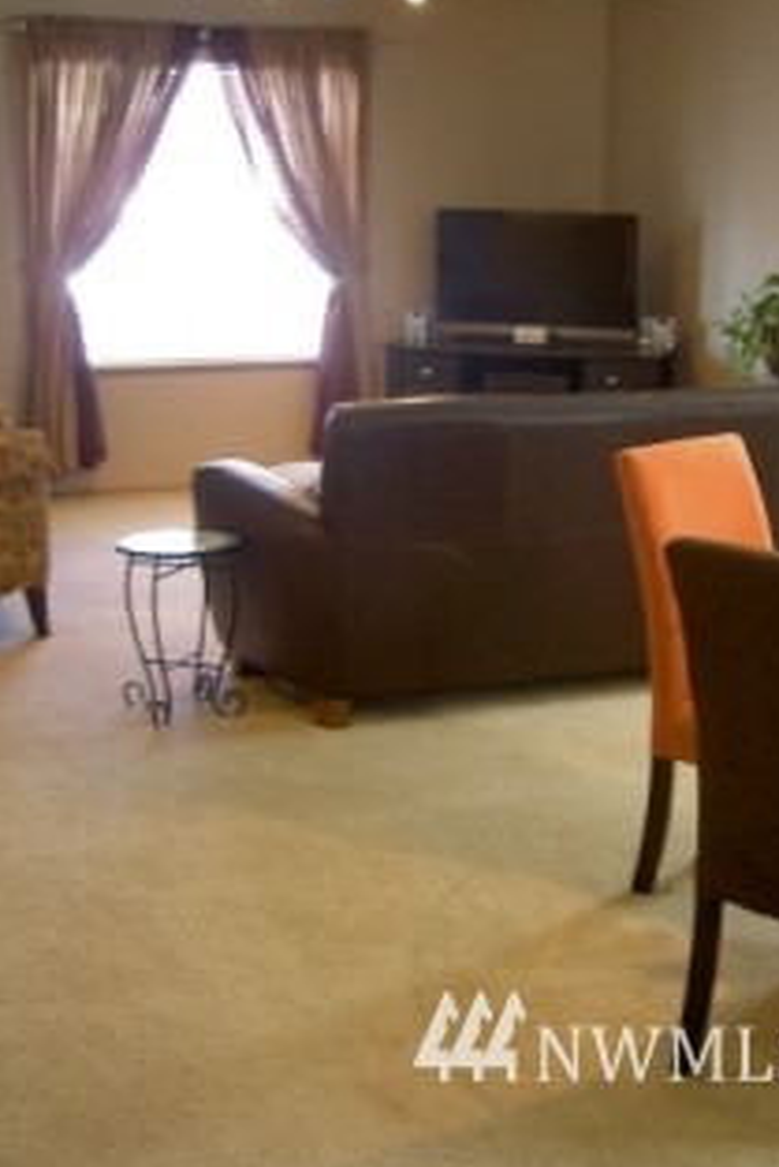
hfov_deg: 23.1
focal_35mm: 58
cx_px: 622
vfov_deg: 34.5
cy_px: 552
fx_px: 1880
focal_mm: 8
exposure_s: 1/8
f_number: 2.8
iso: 100
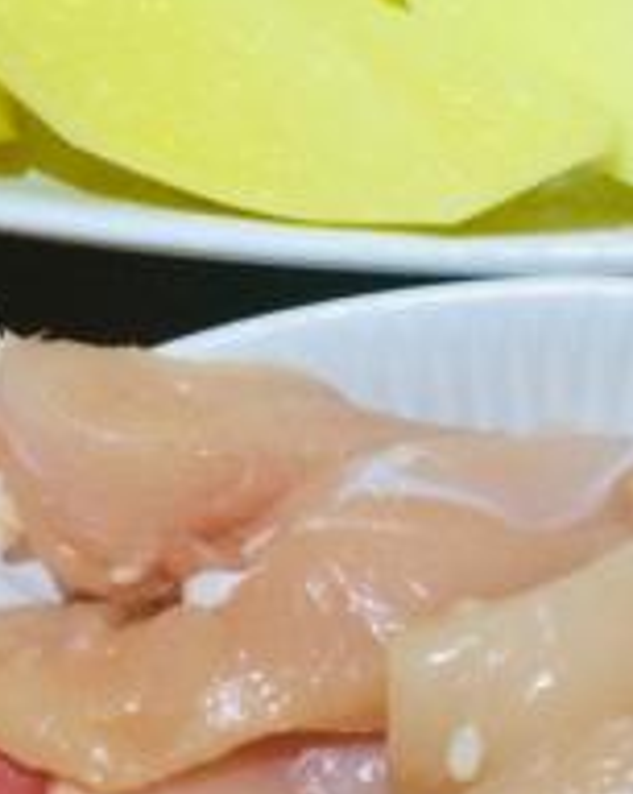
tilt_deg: -64.5
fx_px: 2394
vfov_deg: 18.8
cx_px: 542
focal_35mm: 102
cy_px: 331
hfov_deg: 14.9
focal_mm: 4.15
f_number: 2.2
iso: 320
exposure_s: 1/33
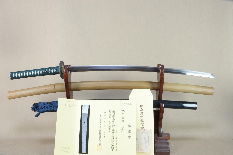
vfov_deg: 43.5
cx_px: 116
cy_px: 78
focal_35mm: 30
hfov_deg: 62.0
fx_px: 194
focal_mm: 20
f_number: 11
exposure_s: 1/2
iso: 400
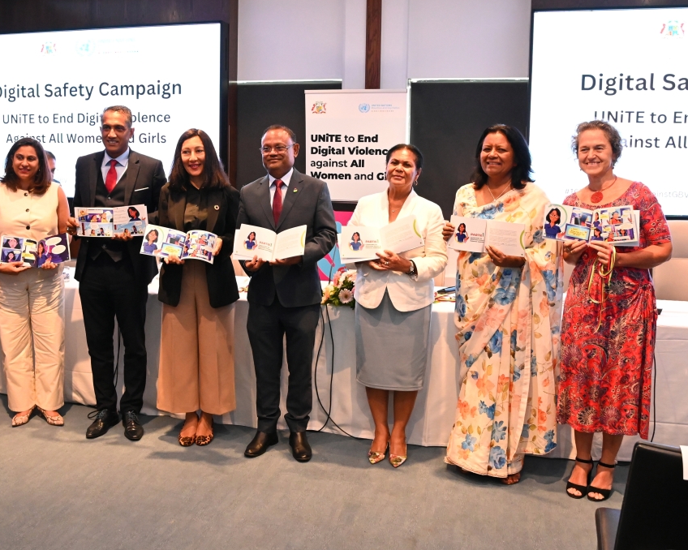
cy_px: 276
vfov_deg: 29.7
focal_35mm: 51
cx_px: 275
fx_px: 1038
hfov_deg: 36.5
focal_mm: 45
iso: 8000
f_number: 5
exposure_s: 1/200
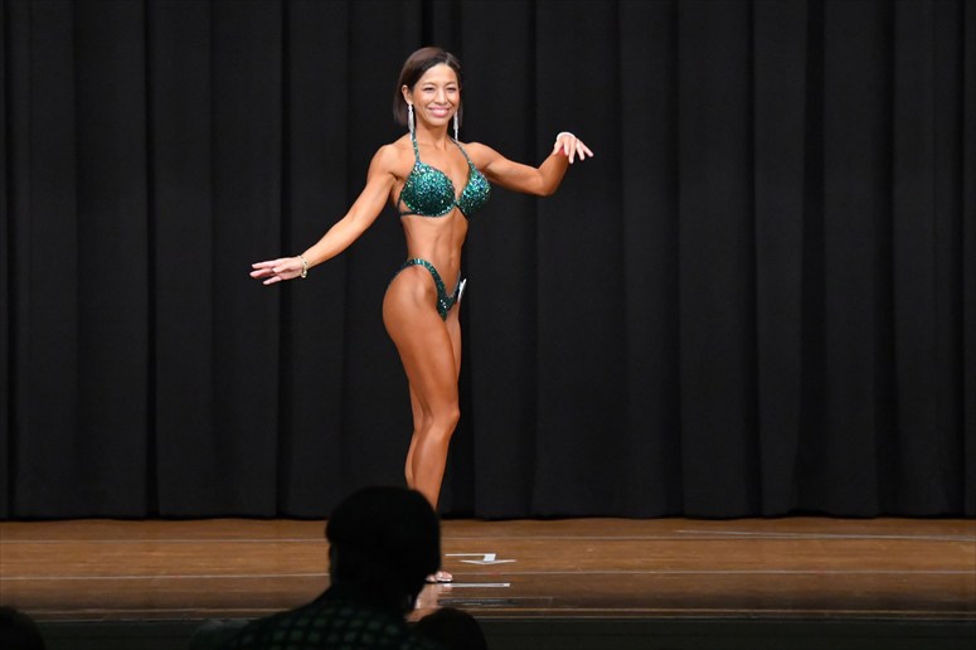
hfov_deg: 9.2
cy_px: 325
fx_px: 6097
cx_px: 488
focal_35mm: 225
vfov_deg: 6.1
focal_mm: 150
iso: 8000
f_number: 5.6
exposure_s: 1/400
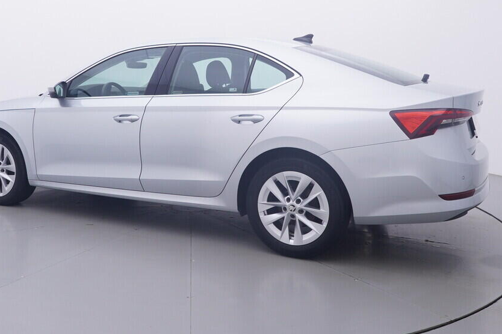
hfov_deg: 49.2
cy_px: 100
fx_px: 542
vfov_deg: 33.9
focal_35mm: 39
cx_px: 190
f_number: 5
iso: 200
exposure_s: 1/80
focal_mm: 15
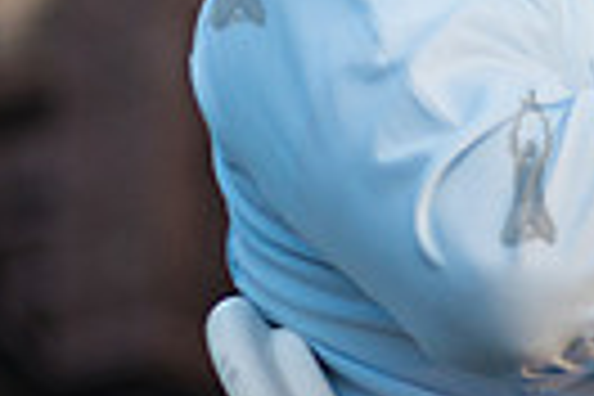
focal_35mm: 352
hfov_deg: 5.7
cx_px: 1107
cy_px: -52
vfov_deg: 3.9
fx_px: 5808
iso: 1000
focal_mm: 80
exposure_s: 1/1000
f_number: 2.8
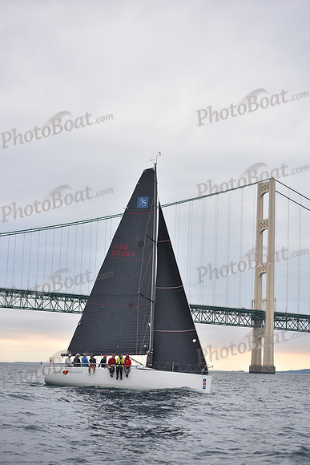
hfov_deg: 19.5
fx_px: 904
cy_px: 232
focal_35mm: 70
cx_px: 155
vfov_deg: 28.8
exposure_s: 1/640
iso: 400
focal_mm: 70
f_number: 3.5
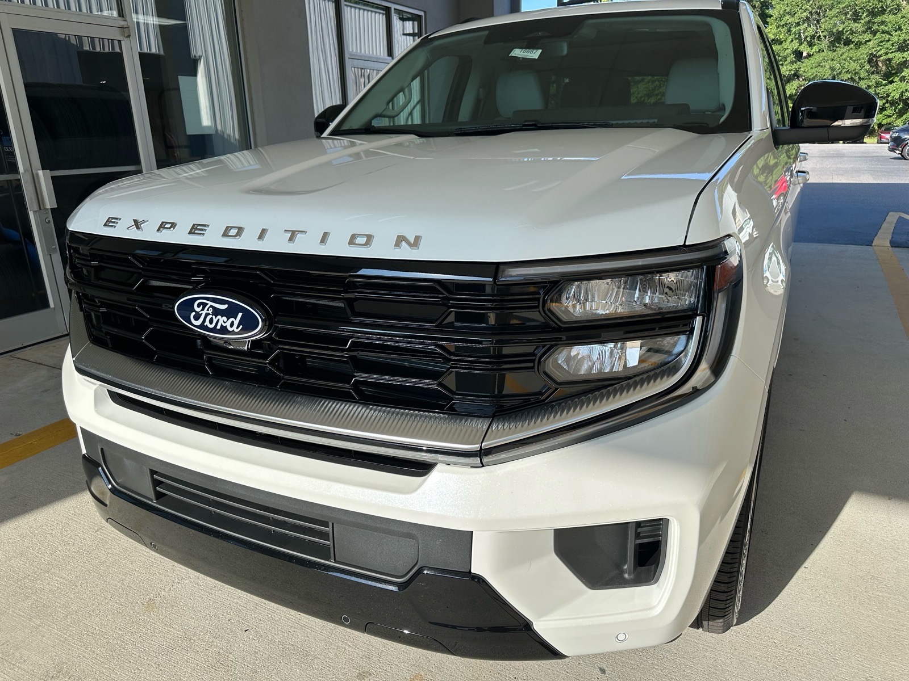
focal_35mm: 24
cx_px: 454
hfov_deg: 71.6
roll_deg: +1.1
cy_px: 340
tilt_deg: -18.0
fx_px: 630
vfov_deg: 56.8
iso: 80
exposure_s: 1/2252
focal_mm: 6.86
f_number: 1.78
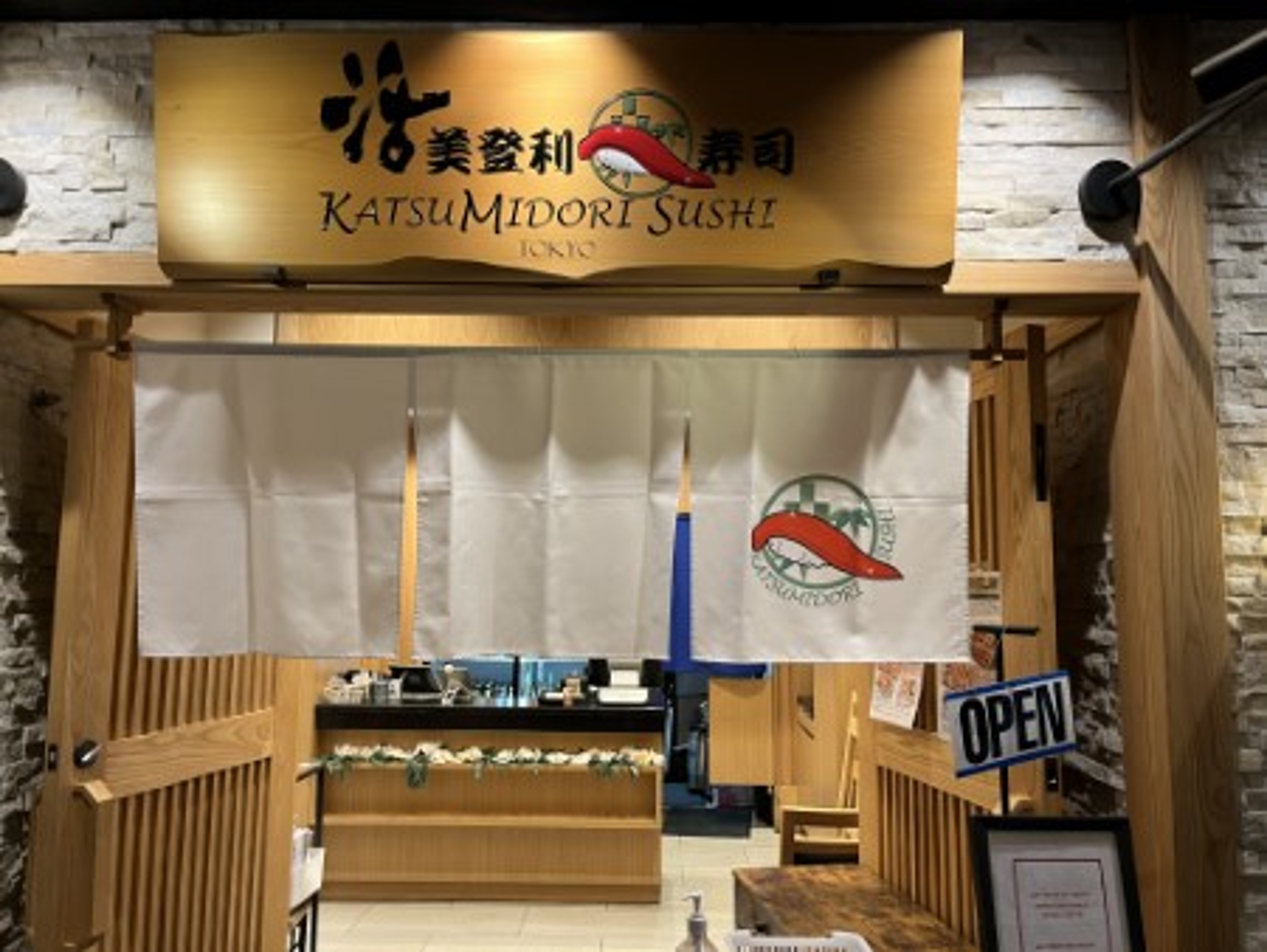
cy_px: 476
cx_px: 634
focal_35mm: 26
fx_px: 952
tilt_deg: +5.1
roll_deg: -0.3
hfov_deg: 67.3
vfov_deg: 53.1
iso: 80
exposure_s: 1/60
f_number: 1.6
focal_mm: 5.1
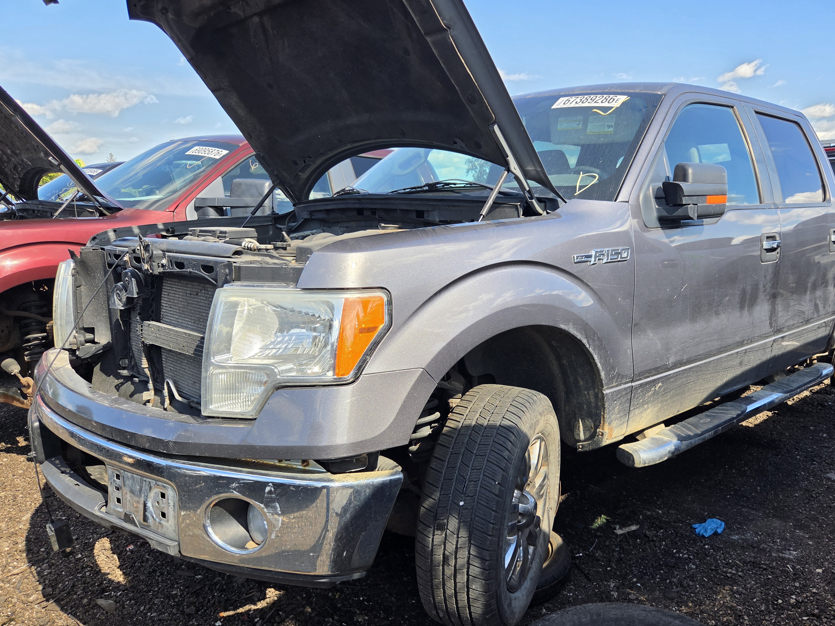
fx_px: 651
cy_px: 355
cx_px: 475
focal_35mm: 27
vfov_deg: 51.2
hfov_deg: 65.0
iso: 80
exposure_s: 1/2359
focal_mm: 5.4
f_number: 1.8
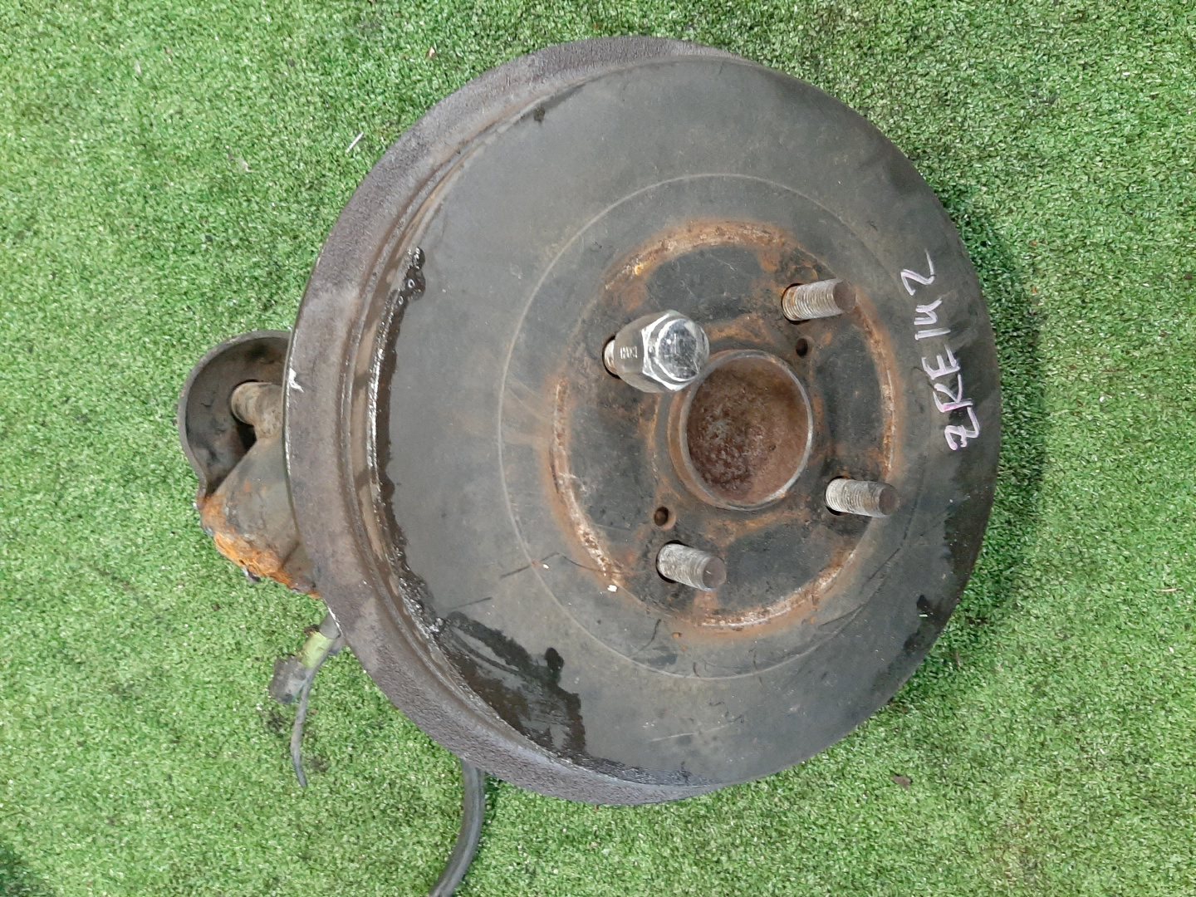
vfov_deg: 53.1
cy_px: 448
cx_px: 598
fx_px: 898
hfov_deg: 67.3
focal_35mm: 26
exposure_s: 1/25
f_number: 1.7
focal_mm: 3.93
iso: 377
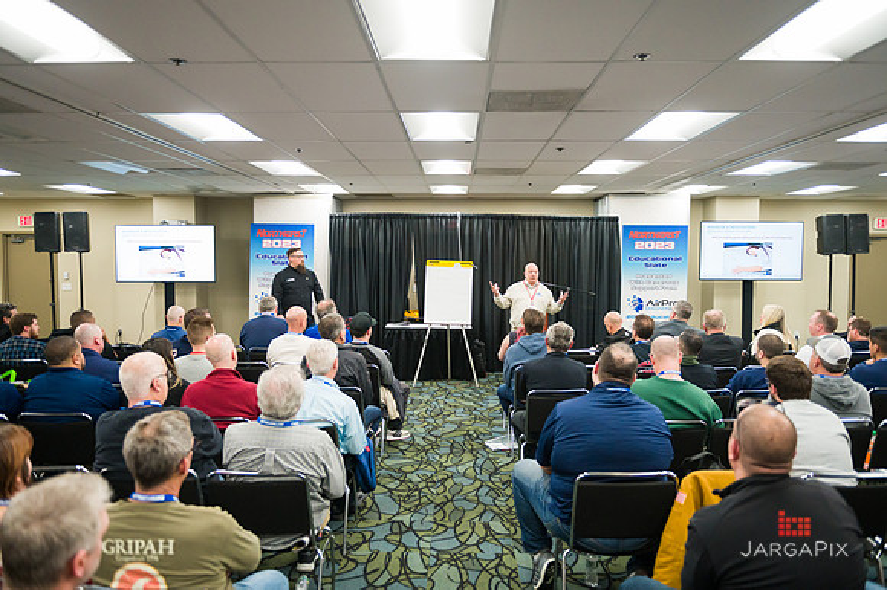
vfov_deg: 46.4
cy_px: 295
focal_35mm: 28
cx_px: 444
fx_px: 689
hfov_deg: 65.5
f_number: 3.2
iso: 3200
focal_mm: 28
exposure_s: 1/640
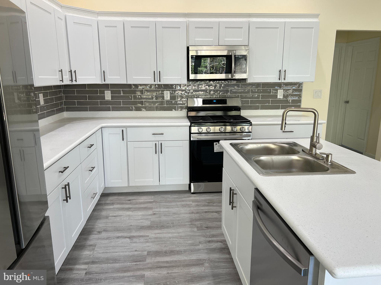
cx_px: 190
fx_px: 286
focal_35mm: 26
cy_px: 142
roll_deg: -0.1
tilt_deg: -13.2
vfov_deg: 53.1
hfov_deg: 67.3
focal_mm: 5.7
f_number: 1.5
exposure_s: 1/120
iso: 64
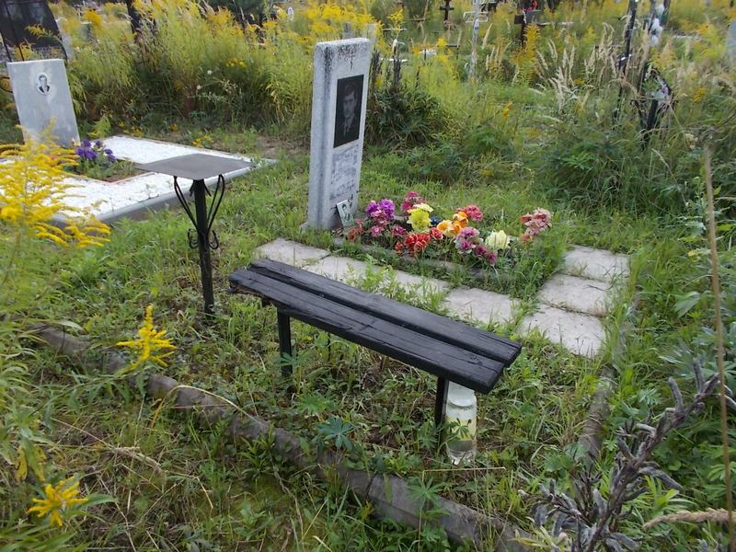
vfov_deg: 53.1
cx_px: 368
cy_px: 276
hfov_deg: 67.3
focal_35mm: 26
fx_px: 553
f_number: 3.2
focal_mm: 4.6
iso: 80
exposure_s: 1/250
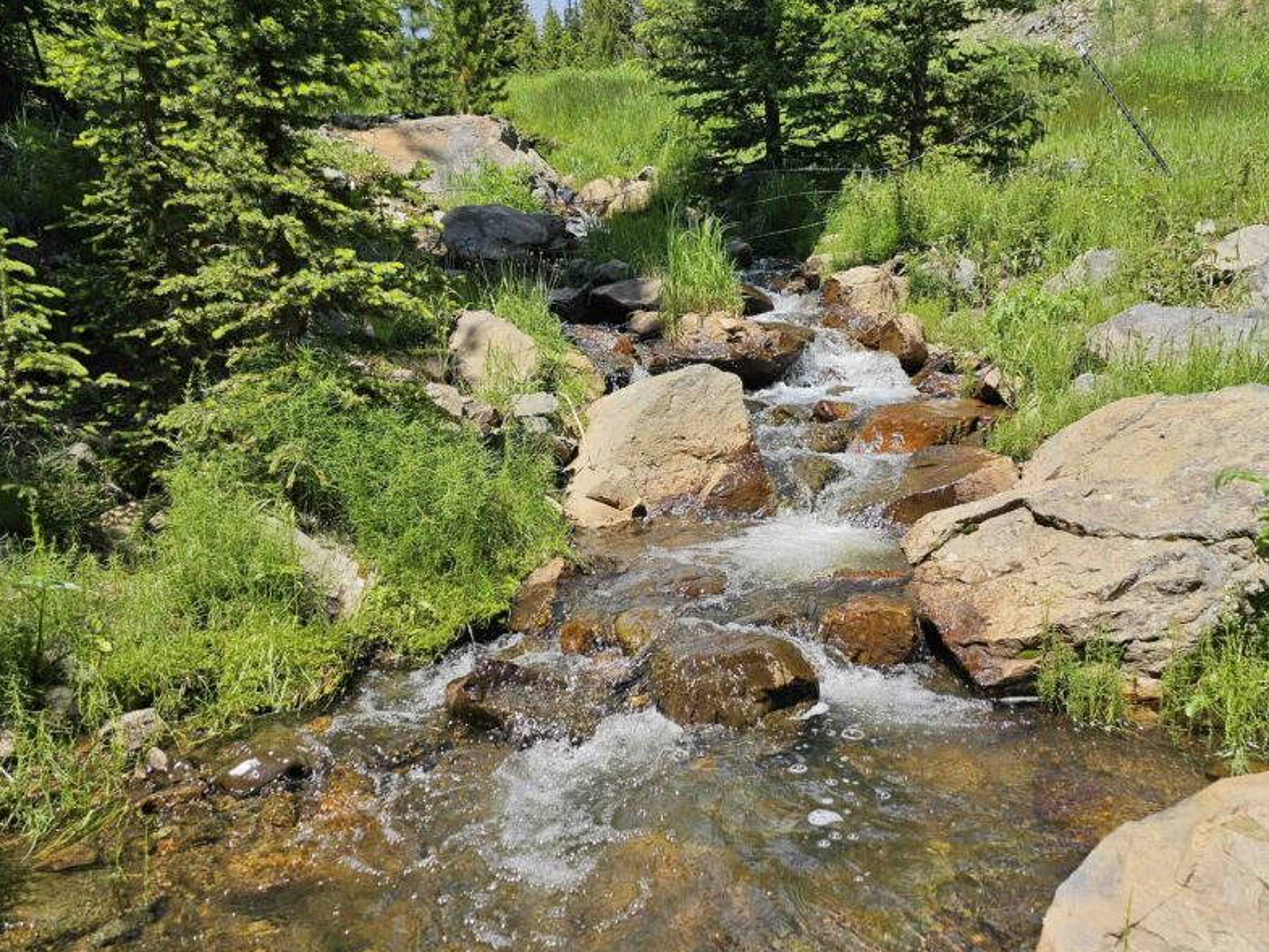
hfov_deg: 59.9
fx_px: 1100
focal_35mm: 30
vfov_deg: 46.7
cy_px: 541
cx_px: 679
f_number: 1.7
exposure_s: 1/572
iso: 10
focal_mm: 6.3
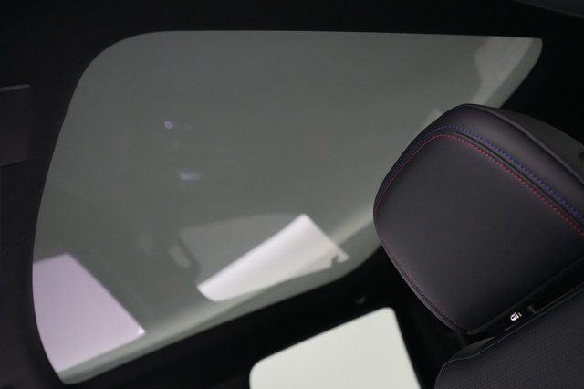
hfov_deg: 67.4
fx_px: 438
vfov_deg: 47.9
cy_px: 194
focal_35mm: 27
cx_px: 292
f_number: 2.8
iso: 12800
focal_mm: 27
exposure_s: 1/160
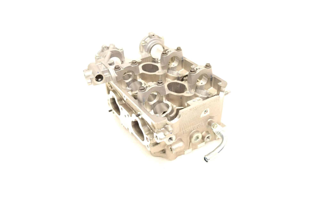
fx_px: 315
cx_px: 164
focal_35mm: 34
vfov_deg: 38.4
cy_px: 110
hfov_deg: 55.1
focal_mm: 23
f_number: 5
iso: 400
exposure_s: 1/100
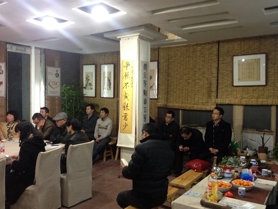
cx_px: 139
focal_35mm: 35
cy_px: 104
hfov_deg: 52.6
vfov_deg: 40.7
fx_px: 281
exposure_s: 1/20
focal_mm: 4.28
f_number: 2.4
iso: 200
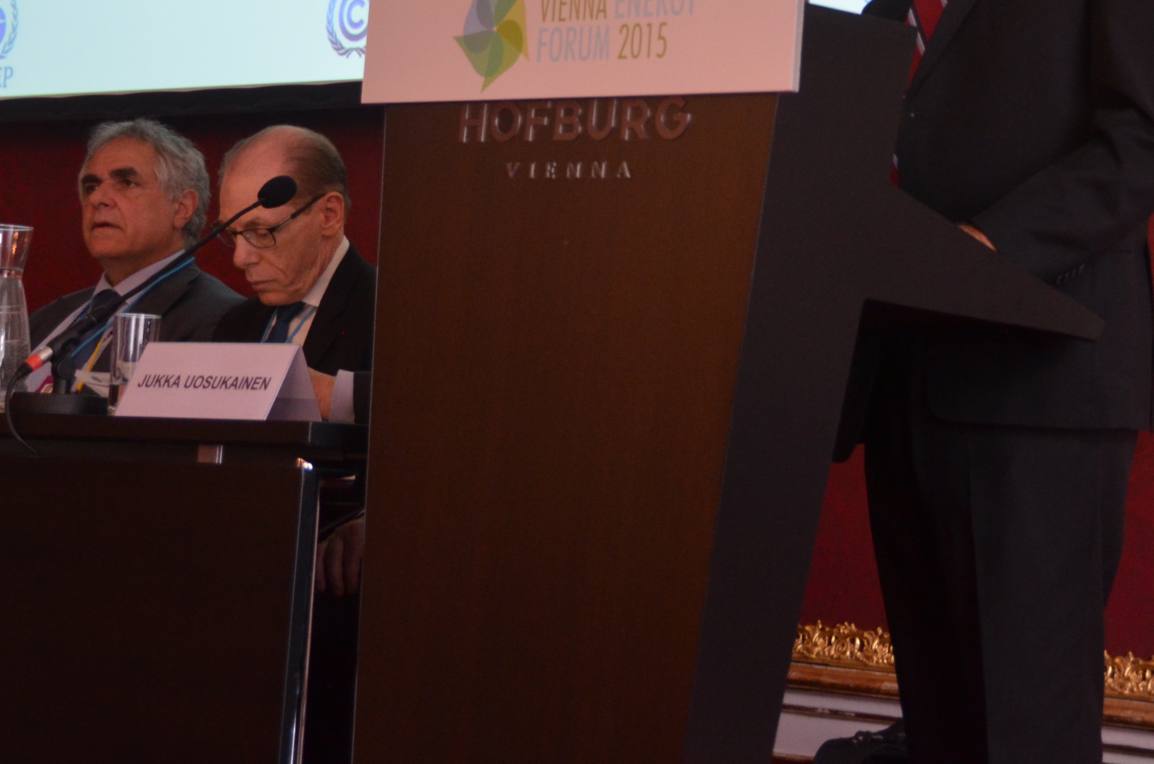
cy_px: 38
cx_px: 805
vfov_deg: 11.3
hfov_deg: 17.0
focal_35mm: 120
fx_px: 3839
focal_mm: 42
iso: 1000
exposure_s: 1/50
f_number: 4.5
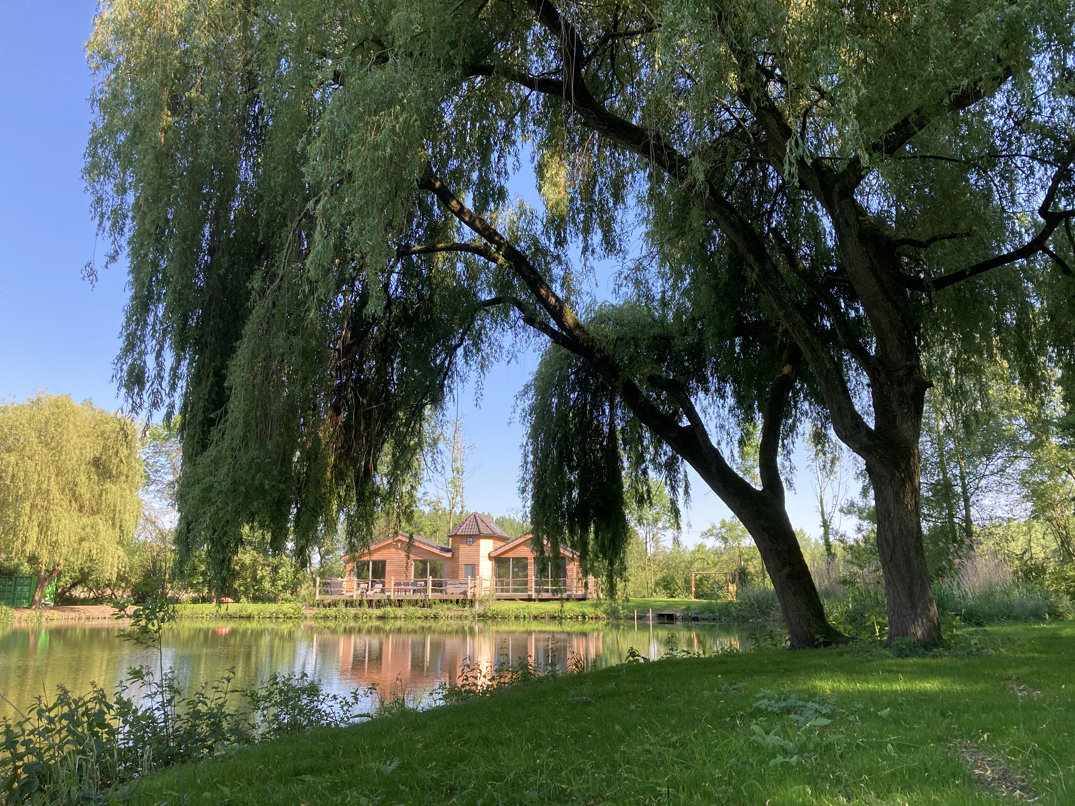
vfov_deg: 49.7
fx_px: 870
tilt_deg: +12.4
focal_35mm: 28
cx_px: 538
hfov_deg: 63.4
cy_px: 403
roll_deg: +0.2
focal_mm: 3.99
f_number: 1.8
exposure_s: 1/322
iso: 20
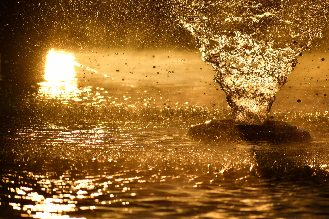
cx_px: 178
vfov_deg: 2.7
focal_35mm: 518
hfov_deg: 4.0
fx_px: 4733
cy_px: 101
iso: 360
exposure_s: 1/8000
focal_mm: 300
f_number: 6.3
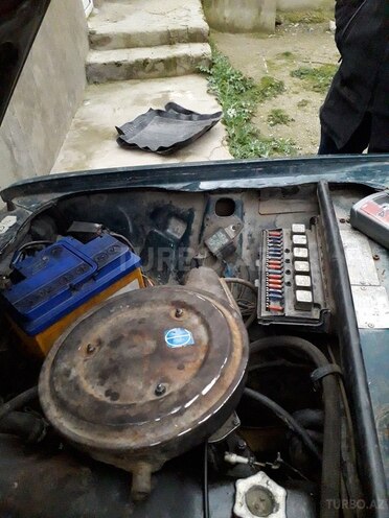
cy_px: 259
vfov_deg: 65.3
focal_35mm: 27
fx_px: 405
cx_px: 194
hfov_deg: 51.4
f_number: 1.9
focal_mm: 3.6
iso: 800
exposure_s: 1/5525
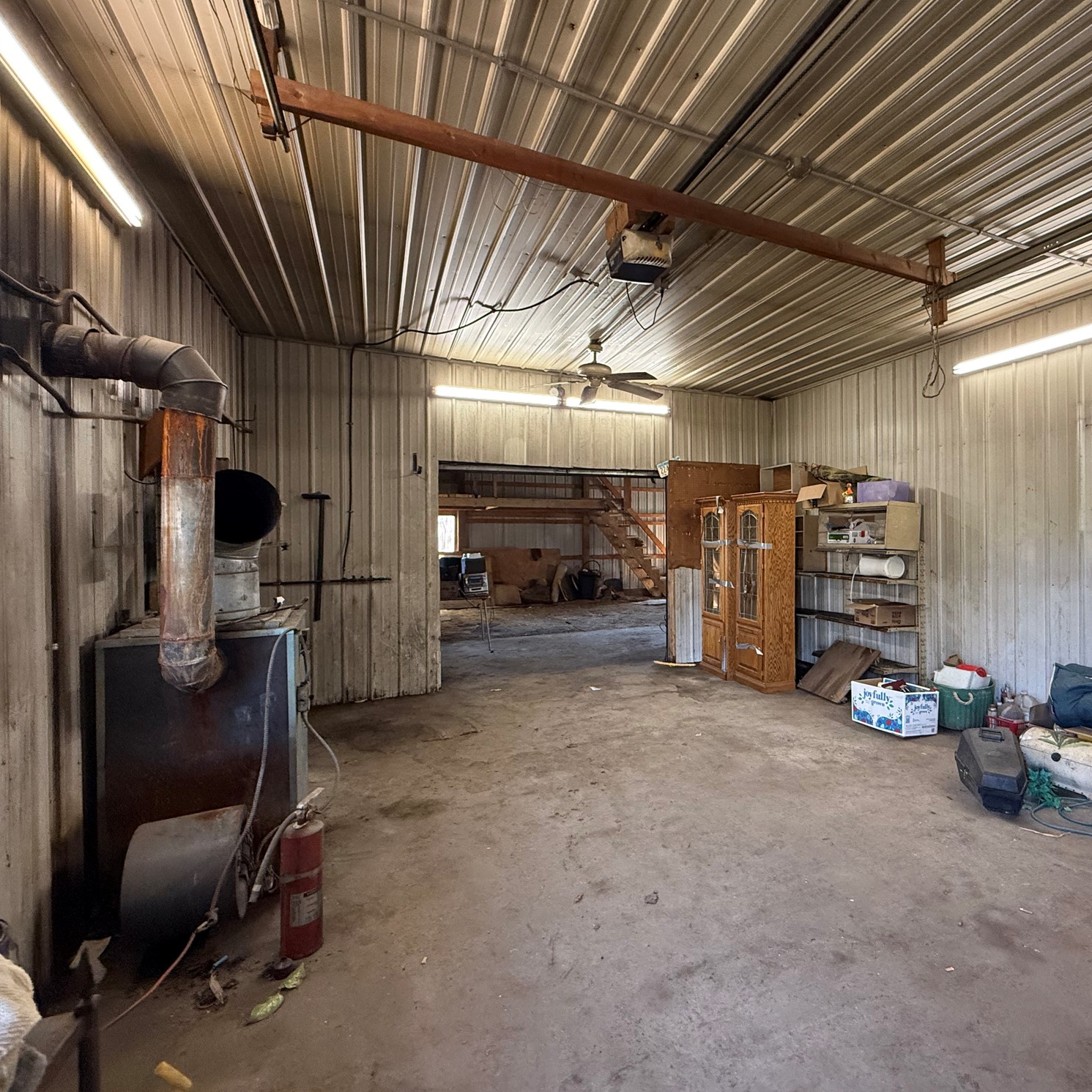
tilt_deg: +1.5
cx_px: 669
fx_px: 607
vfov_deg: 83.9
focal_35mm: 17
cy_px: 531
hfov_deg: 82.7
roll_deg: +2.2
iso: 400
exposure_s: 1/60
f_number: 2.2
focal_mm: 2.22
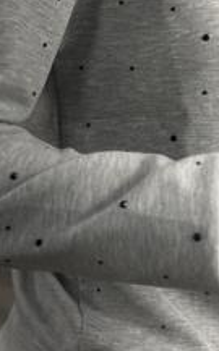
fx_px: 929
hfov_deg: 13.4
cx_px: 96
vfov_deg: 21.3
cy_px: 95
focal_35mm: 97
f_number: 1.78
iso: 64
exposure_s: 1/173
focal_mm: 6.86
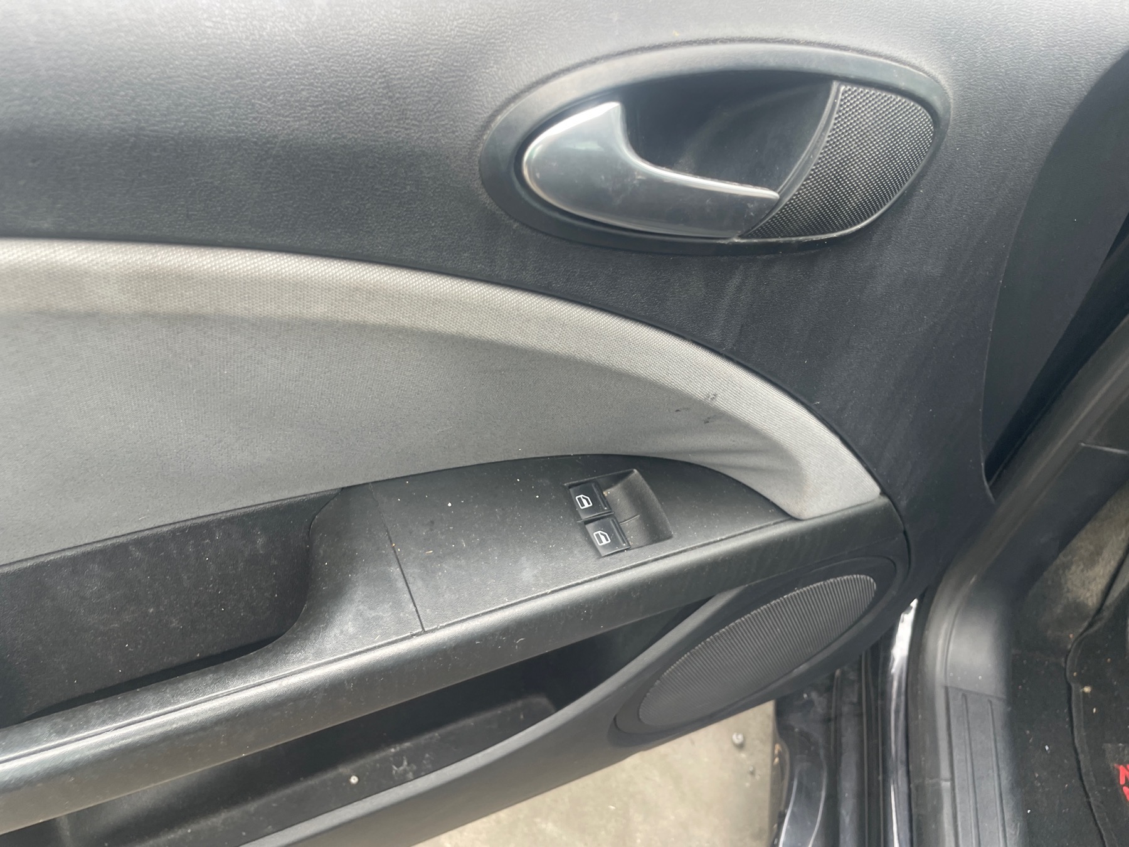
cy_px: 424
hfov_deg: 67.3
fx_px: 848
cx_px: 564
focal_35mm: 26
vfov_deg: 53.1
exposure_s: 1/121
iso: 32
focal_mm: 4.2
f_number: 1.6
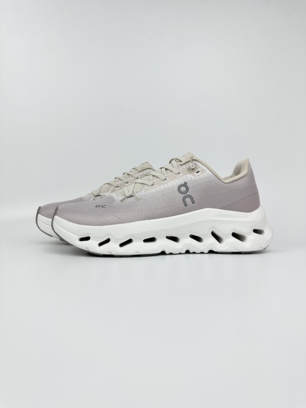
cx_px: 153
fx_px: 283
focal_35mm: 24
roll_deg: -0.3
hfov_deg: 56.8
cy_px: 204
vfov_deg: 71.6
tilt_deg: +0.0
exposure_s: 1/384
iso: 80
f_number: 1.78
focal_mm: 6.86
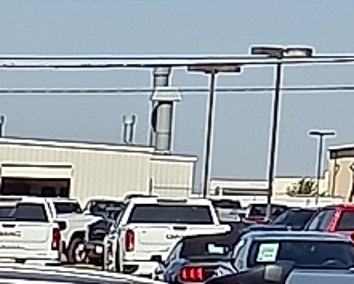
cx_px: -492
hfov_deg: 6.2
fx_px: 3113
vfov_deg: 5.1
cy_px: 672
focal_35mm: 297
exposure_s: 1/2000
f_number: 1.8
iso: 25
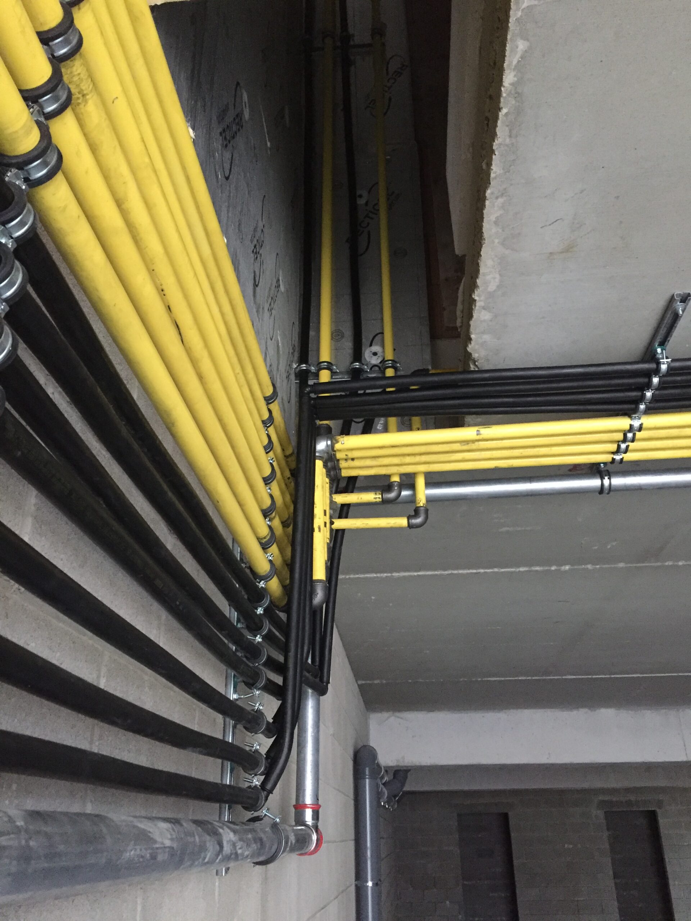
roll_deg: +1.3
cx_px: 346
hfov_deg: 48.2
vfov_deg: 61.7
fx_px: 772
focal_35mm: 29
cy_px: 460
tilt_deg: +25.9
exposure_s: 1/17
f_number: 2.2
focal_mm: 4.15
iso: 400
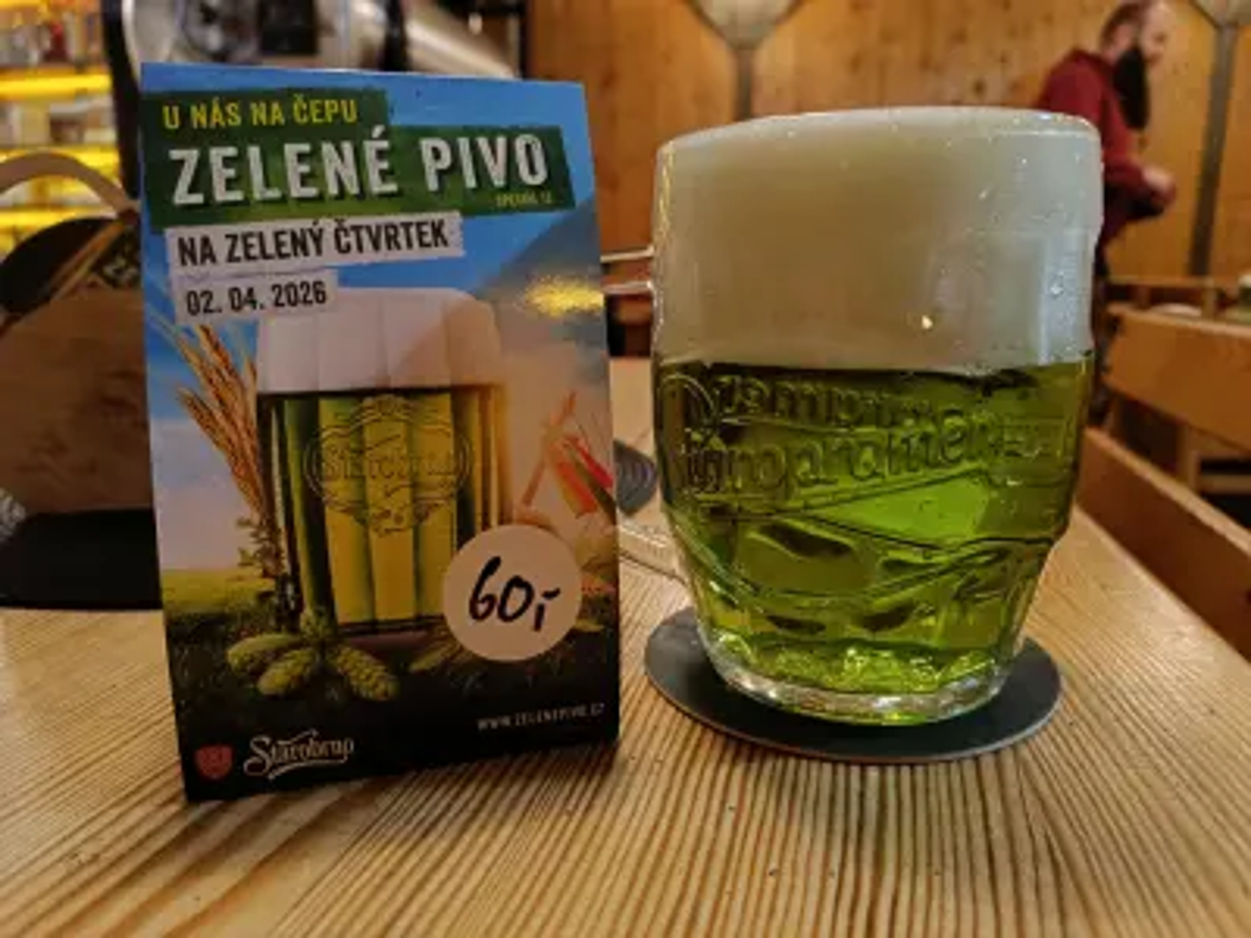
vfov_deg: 56.8
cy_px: 469
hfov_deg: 71.6
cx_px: 626
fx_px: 867
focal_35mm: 24
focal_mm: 5.59
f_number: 1.88
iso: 1642
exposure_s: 1/25
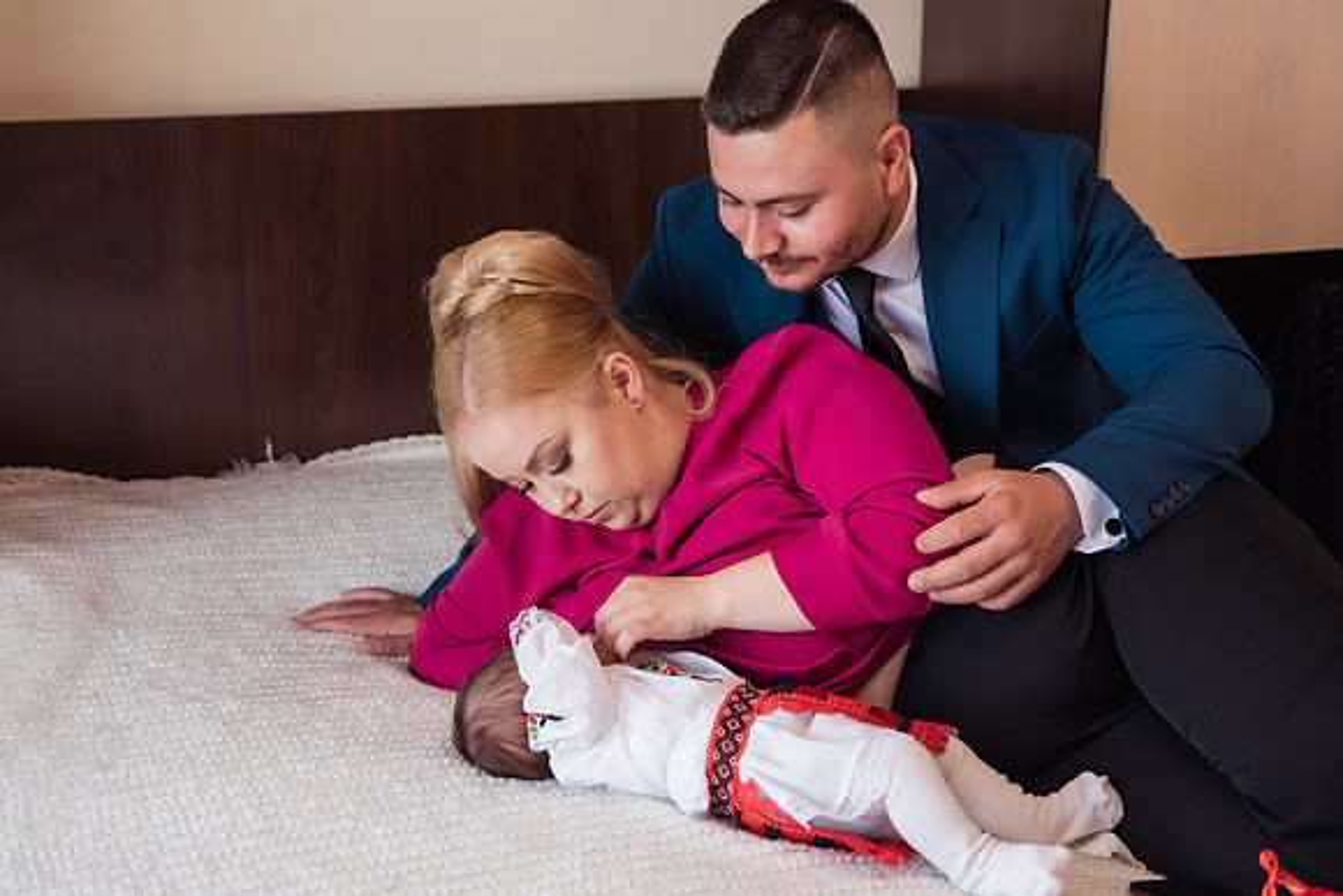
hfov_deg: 34.5
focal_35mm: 58
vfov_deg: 23.4
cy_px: 460
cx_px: 628
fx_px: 2161
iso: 500
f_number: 3.2
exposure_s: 1/160
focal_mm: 50
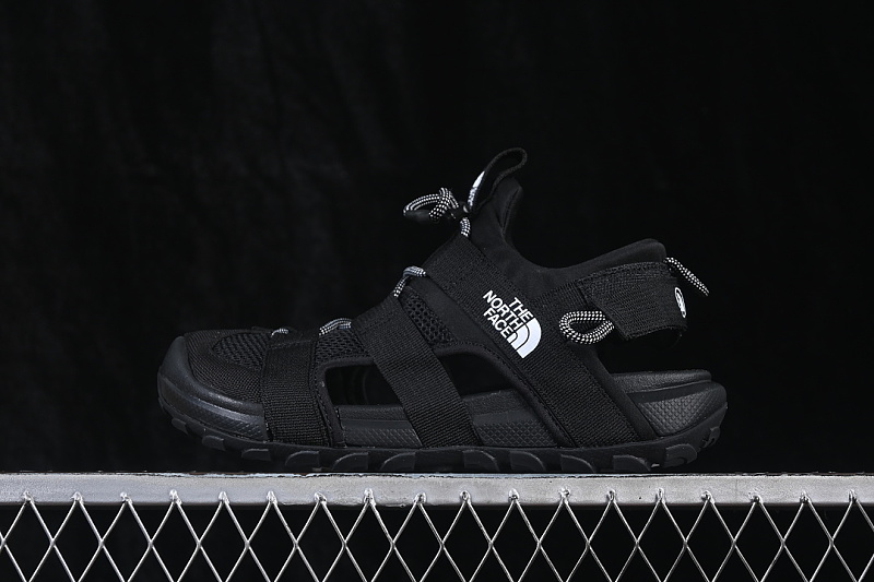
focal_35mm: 75
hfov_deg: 27.0
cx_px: 437
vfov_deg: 18.2
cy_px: 291
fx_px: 1820
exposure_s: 1/60
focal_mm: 50
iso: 160
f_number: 6.3
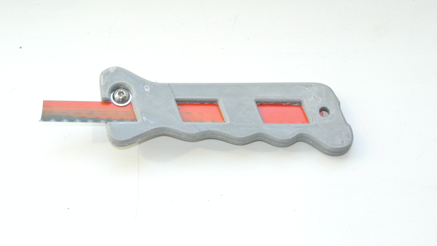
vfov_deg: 14.2
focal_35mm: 85
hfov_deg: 25.0
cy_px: 112
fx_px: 985
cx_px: 218
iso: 1600
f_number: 16
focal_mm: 30
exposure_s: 1/60
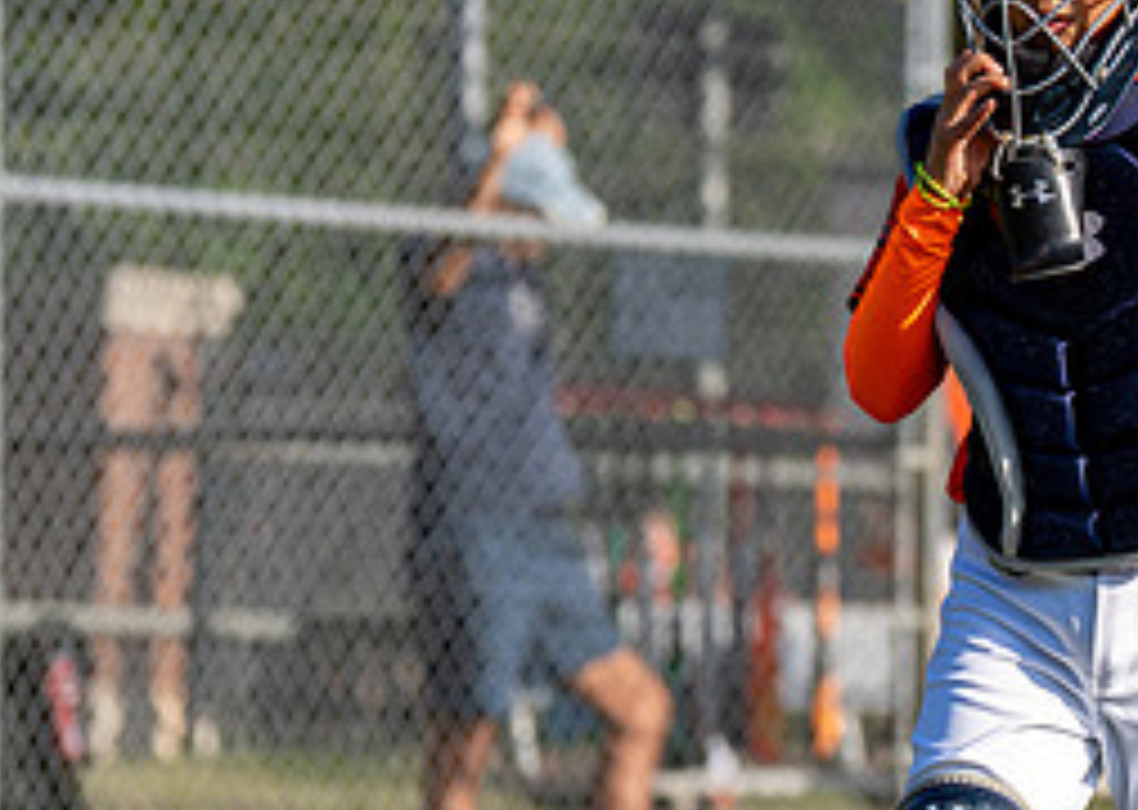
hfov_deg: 7.1
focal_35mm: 285
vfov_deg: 5.0
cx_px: 1148
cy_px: 441
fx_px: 9199
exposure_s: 1/1600
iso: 100
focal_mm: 100
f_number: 2.8
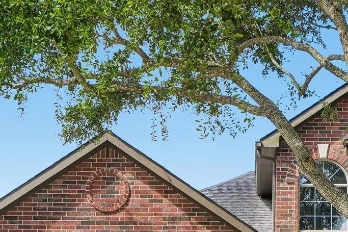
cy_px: 264
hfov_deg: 21.1
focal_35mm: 96
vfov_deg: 13.9
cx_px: 264
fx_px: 928
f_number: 8
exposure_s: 1/500
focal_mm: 32
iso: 400
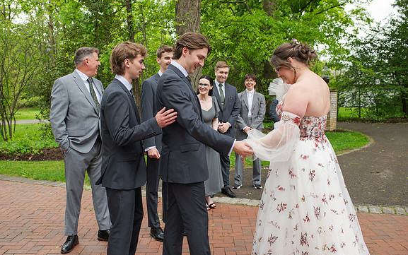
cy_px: 130
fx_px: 423
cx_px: 193
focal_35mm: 38
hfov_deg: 51.5
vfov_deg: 33.6
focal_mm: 35
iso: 125
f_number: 4.5
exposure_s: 1/250
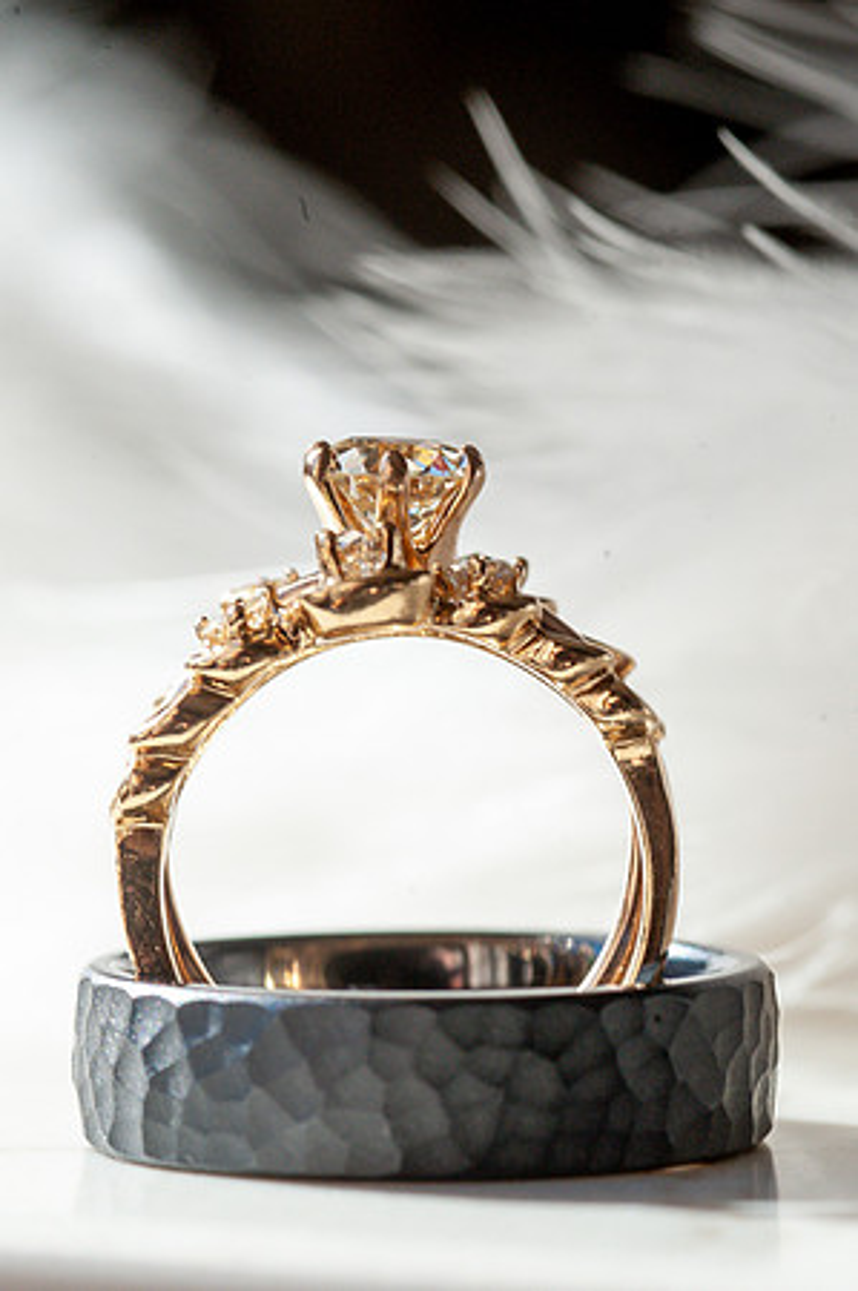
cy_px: 645
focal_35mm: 160
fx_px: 5725
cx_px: 394
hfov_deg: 8.6
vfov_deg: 12.9
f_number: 11
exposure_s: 1/160
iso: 640
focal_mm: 105
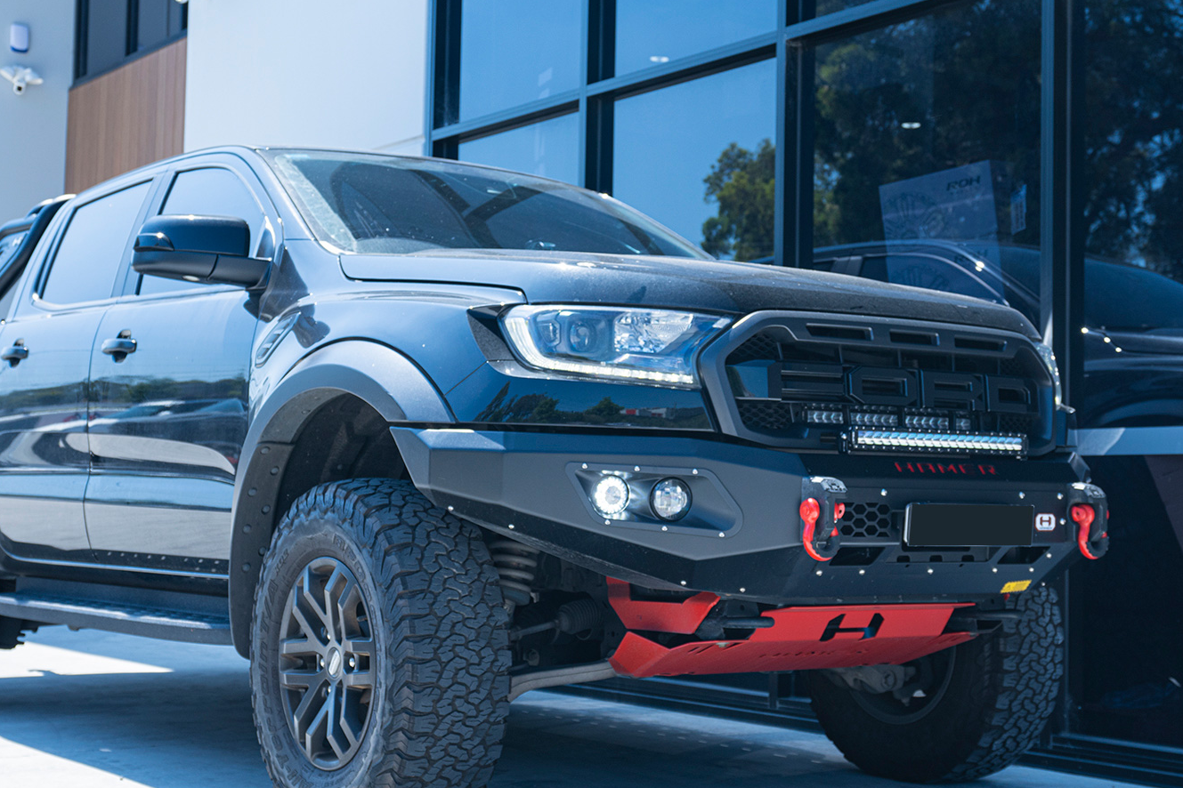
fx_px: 1380
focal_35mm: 42
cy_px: 472
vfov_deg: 31.8
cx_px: 475
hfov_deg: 46.2
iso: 100
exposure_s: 1/100
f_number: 5
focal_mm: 31
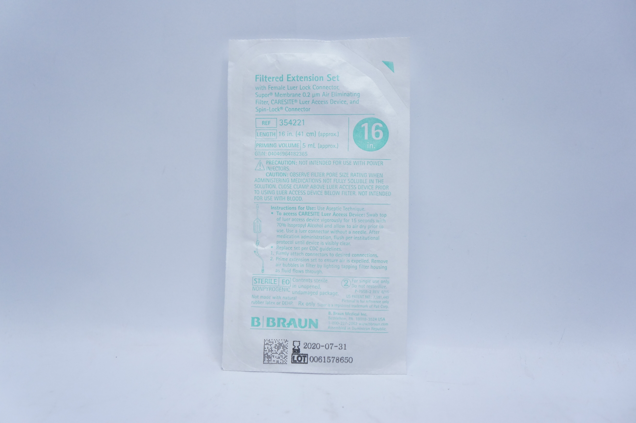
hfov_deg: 43.6
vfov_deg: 29.8
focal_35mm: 45
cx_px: 318
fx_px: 794
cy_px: 212
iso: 800
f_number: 4
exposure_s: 1/200
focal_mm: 30
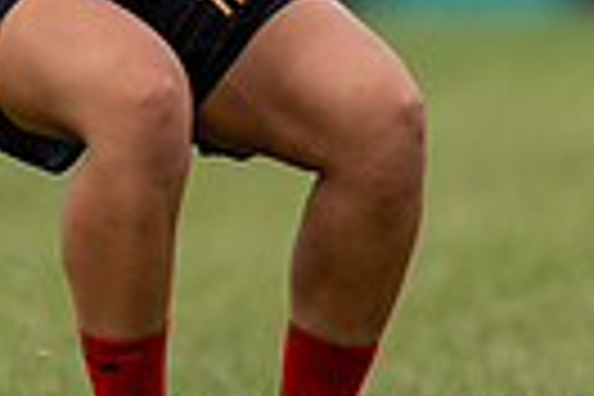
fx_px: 43458
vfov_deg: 0.5
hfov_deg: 0.8
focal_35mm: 2634
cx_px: -94
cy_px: -250
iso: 160
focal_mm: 400
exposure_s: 1/1000
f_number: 4
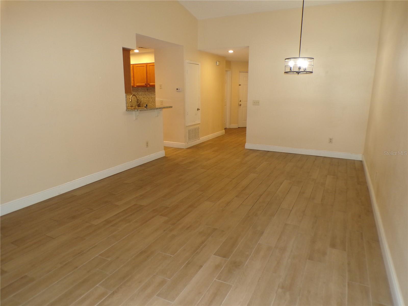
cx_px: 204
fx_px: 283
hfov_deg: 71.6
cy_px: 153
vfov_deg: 56.8
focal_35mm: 24
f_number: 3
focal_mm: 4.3
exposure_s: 1/34
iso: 245
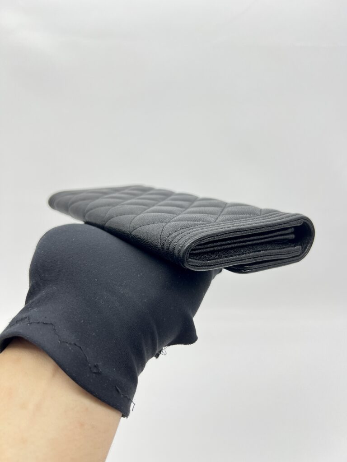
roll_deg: -0.7
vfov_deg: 67.3
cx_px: 174
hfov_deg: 53.1
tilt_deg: -18.7
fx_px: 348
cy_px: 231
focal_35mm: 26
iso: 32
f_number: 1.5
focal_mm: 5.7
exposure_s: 1/104
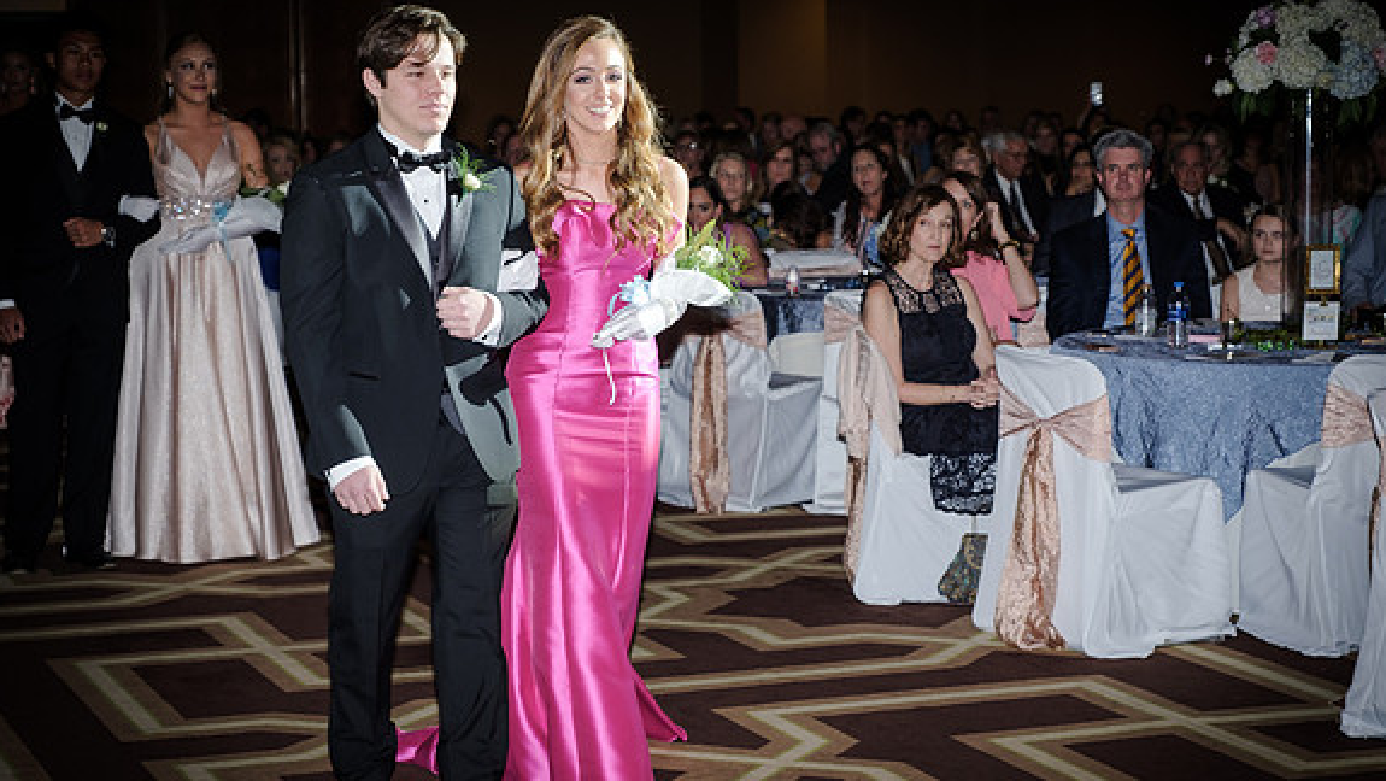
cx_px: 694
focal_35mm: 76
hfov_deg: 27.9
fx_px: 2794
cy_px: 393
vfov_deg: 15.9
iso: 200
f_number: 2.8
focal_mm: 41.4
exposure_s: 1/125
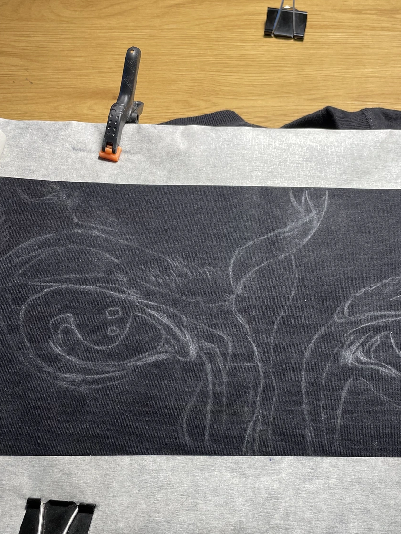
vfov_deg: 50.0
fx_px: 571
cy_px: 301
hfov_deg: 38.4
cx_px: 256
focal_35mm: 37
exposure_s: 1/100
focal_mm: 4.2
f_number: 1.6
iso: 64
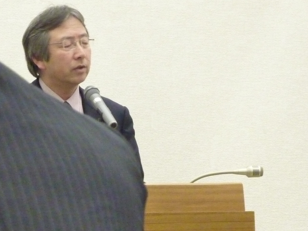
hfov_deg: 8.4
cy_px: 117
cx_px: 147
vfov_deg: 6.3
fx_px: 2109
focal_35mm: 237
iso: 1250
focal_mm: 19.5
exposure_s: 1/30
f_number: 4.4
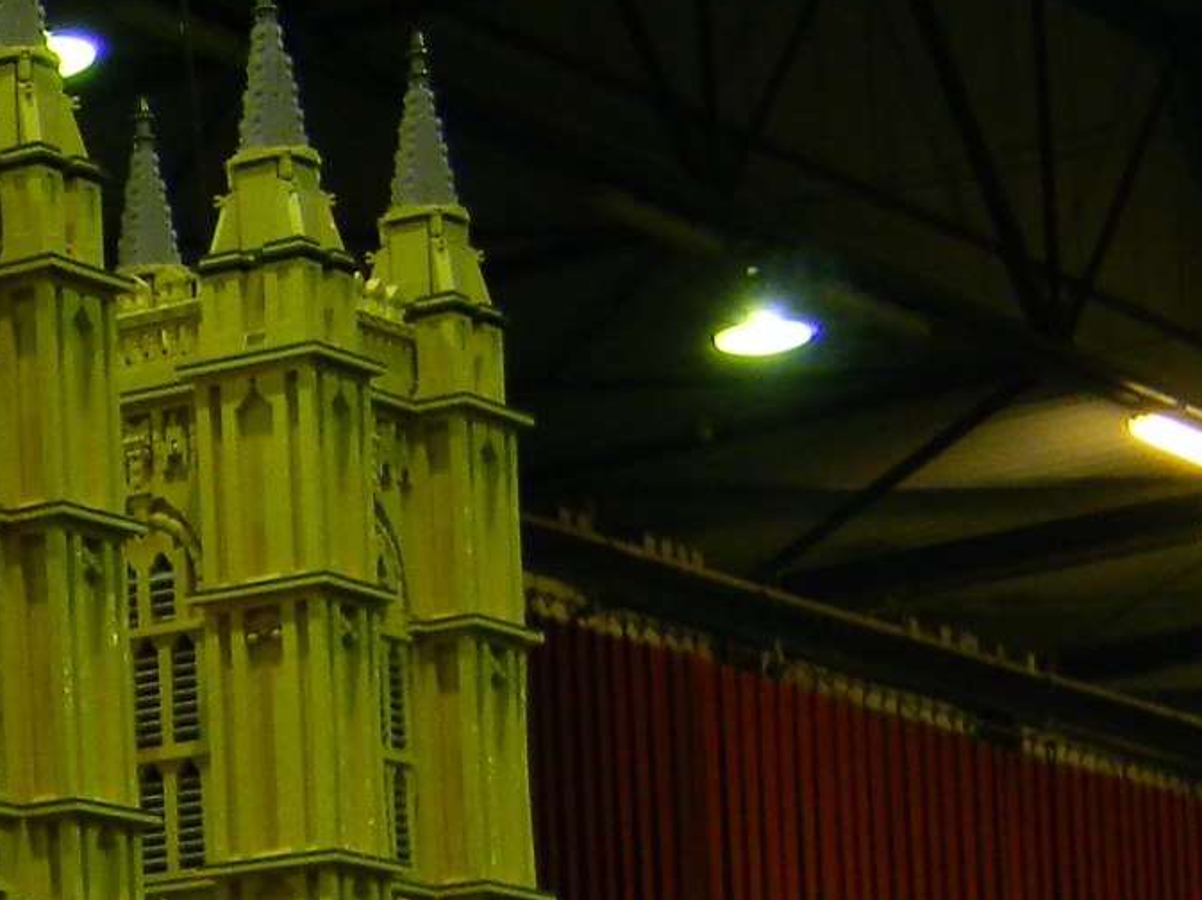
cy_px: 1257
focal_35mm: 158
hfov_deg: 11.4
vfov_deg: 9.2
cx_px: -1095
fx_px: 5483
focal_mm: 7.3
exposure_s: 1/7.9
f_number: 3.8
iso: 189
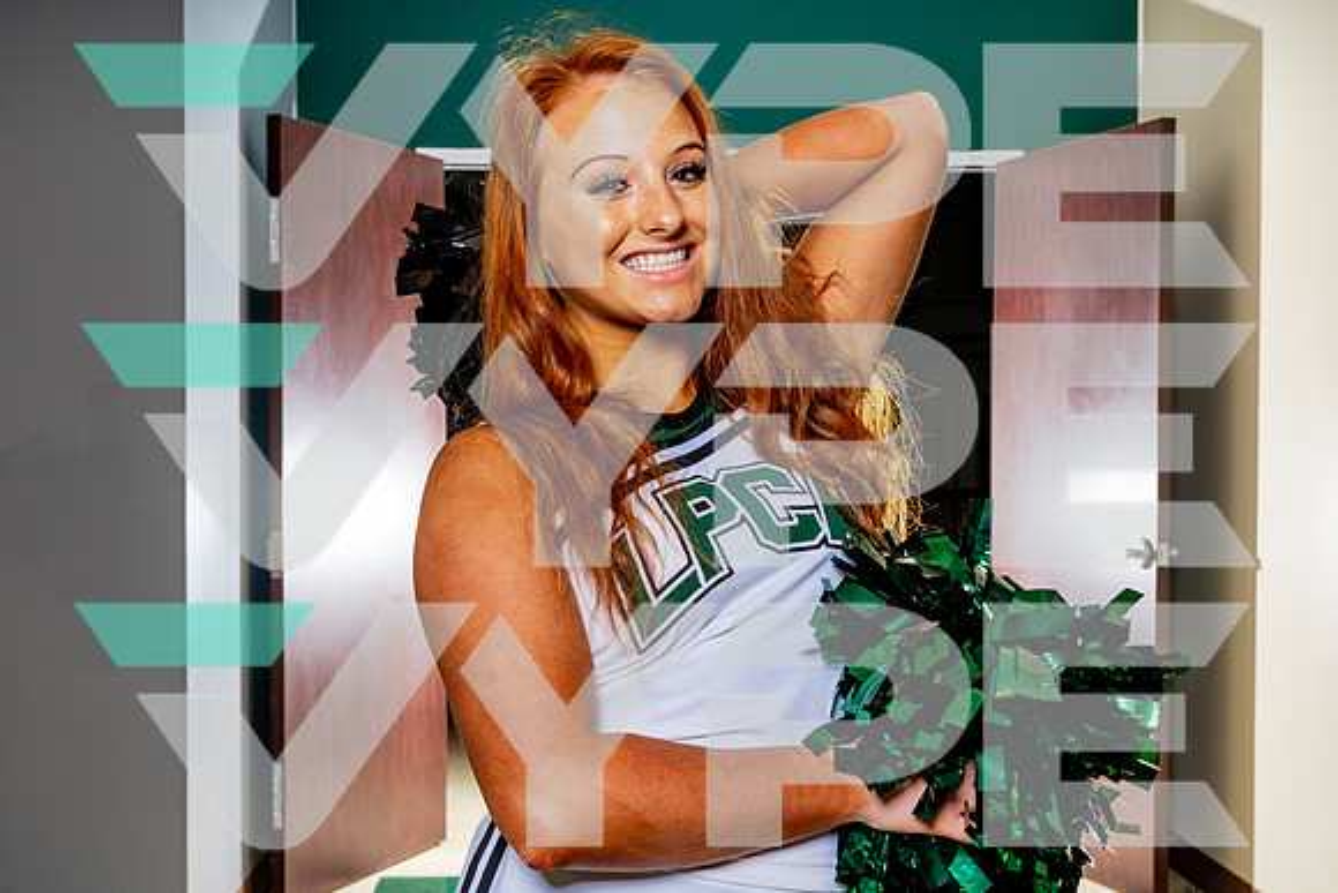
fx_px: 1821
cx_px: 664
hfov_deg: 40.3
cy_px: 463
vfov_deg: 27.5
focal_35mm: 49
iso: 200
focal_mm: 47
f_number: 9
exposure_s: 1/250
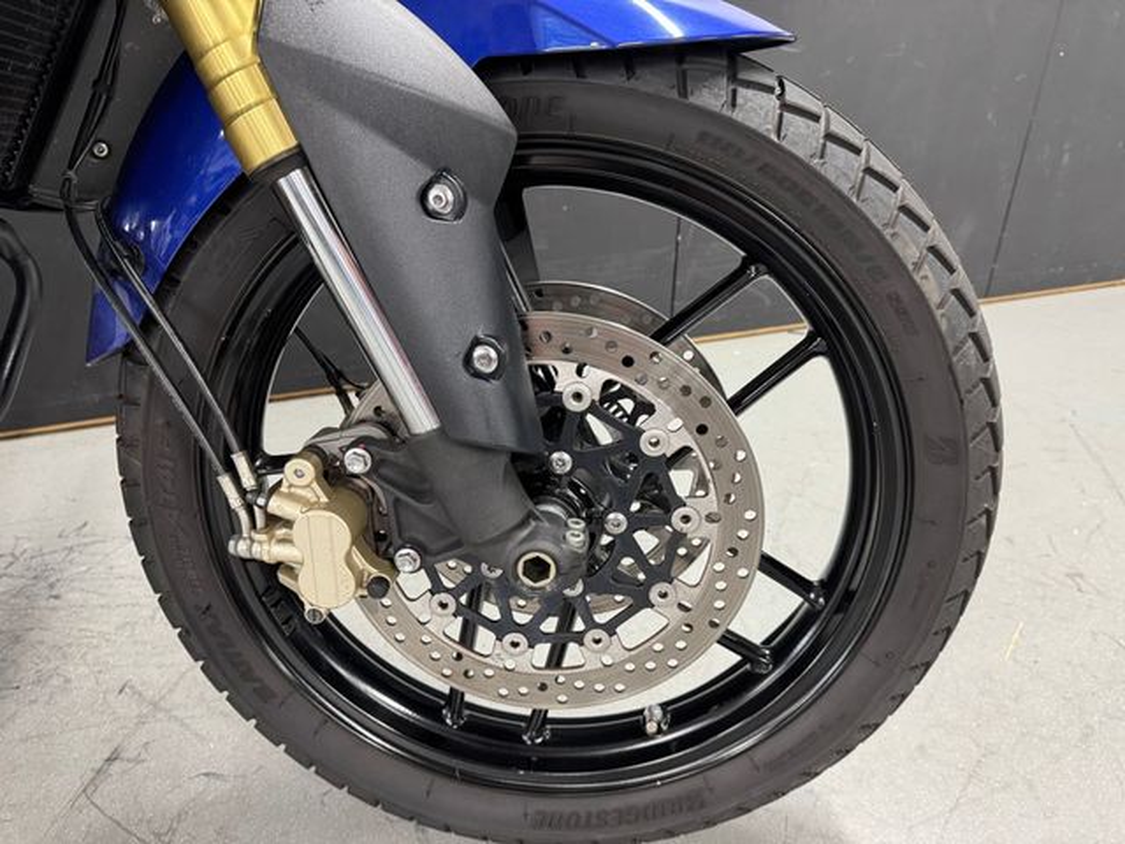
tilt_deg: -27.8
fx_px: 780
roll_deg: -0.2
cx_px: 562
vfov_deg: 56.8
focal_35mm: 24
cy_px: 422
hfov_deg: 71.6
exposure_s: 1/50
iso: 320
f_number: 1.78
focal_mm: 6.76
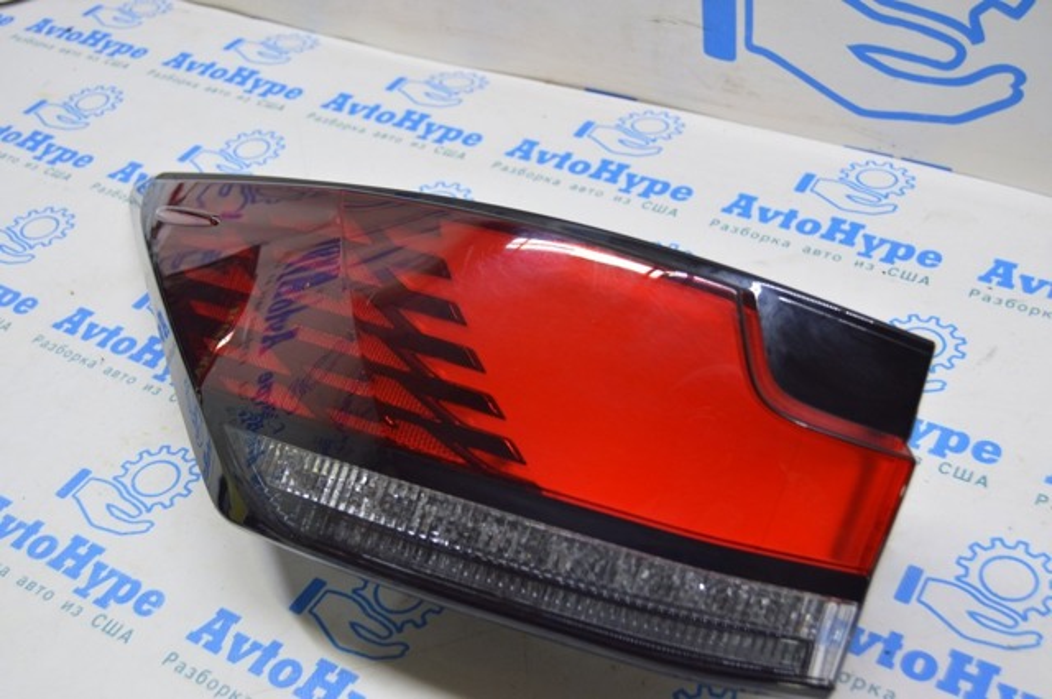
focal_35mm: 45
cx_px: 526
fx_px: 1313
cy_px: 350
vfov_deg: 29.8
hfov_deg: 43.7
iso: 400
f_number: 5.6
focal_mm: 30
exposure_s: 1/20
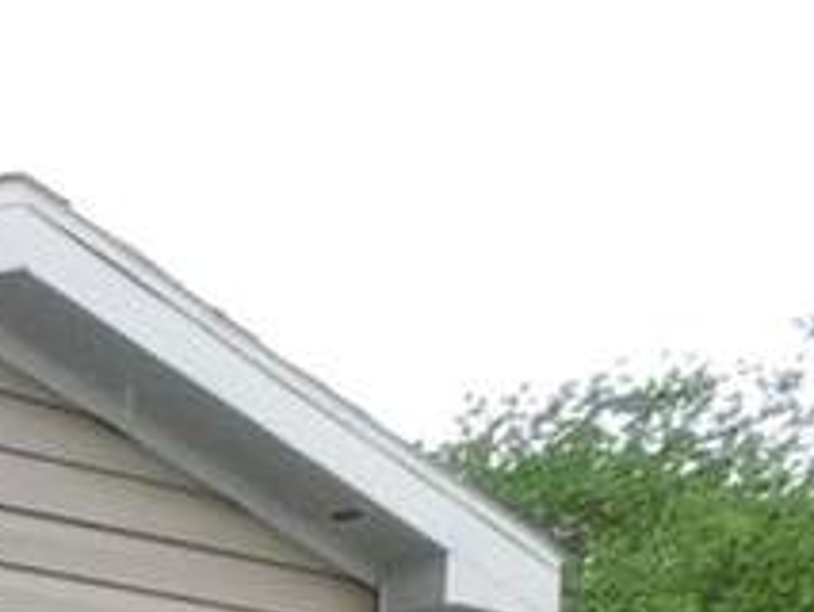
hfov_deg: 10.4
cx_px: -1617
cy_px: 1786
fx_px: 3247
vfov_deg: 8.9
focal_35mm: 138
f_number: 3
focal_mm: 4
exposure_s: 1/500
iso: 125
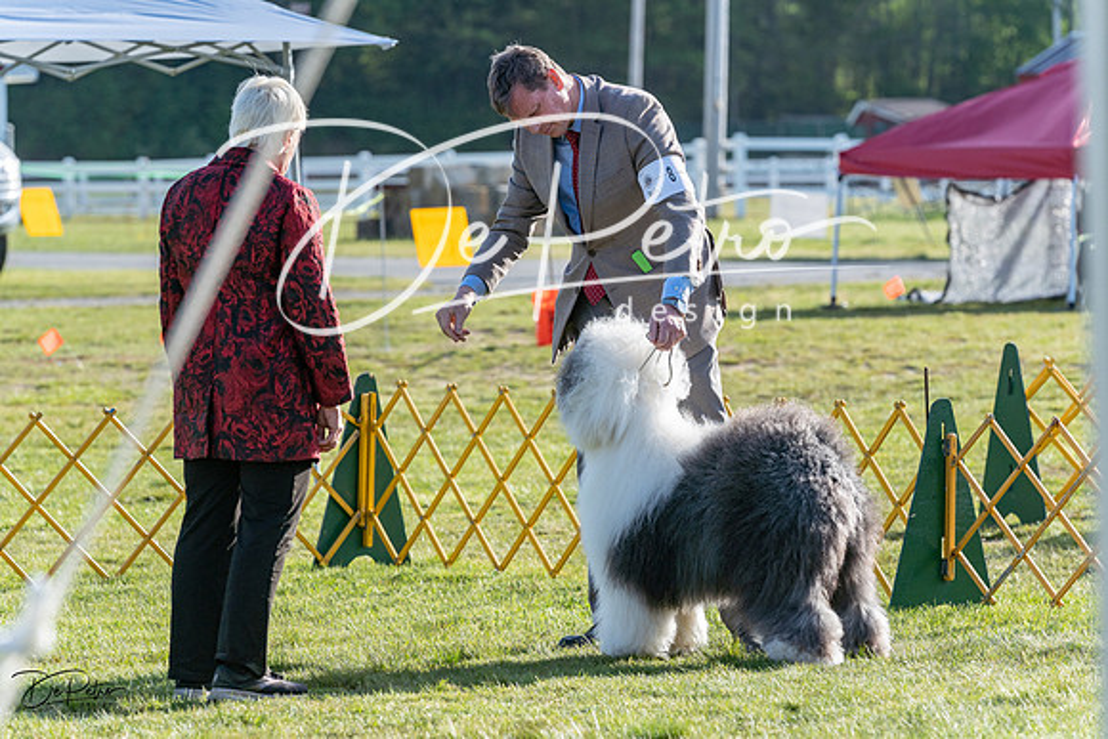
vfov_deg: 6.9
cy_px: 370
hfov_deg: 10.3
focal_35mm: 200
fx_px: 6157
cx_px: 554
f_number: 6.3
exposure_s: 1/1250
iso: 400
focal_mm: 200
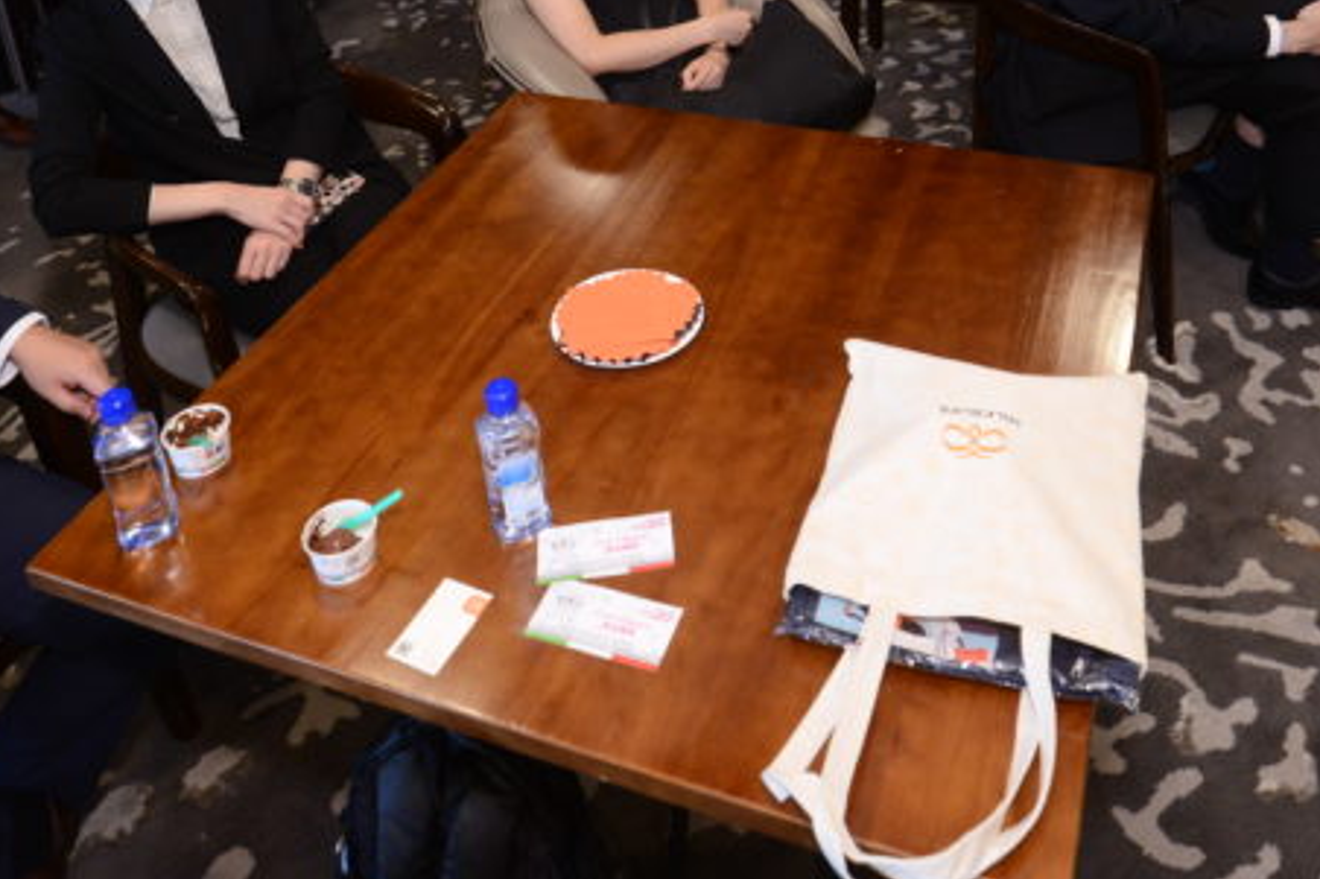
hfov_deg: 55.7
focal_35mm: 34
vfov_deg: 34.2
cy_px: -63
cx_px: 715
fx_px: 1246
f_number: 4
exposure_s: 1/40
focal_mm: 15
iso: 1600
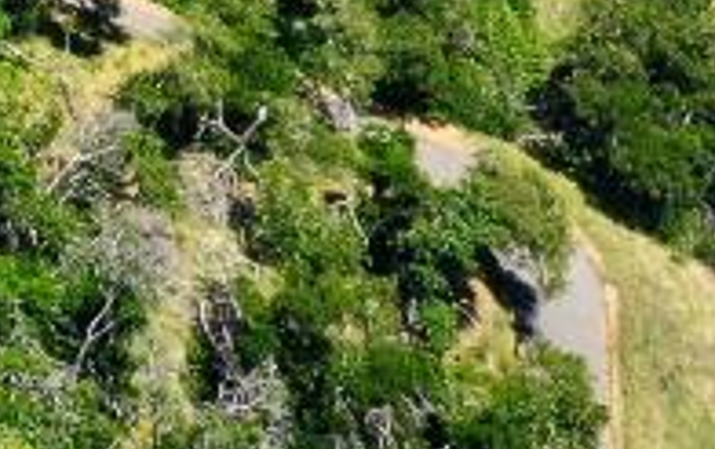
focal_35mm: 218
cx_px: -744
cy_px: -1139
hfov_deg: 9.0
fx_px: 4253
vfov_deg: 5.5
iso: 100
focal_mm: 10.26
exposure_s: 1/320
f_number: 6.3
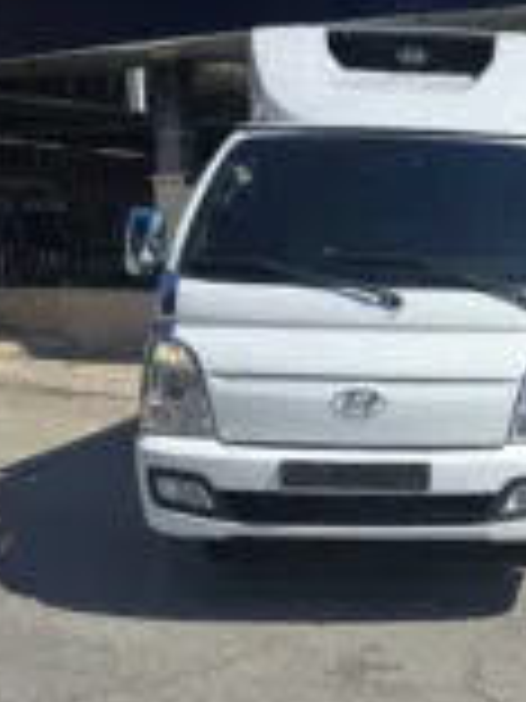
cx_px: 566
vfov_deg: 32.6
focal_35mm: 59
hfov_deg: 23.4
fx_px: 1195
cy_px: 418
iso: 12
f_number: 1.7
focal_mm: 6.3
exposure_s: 1/1123
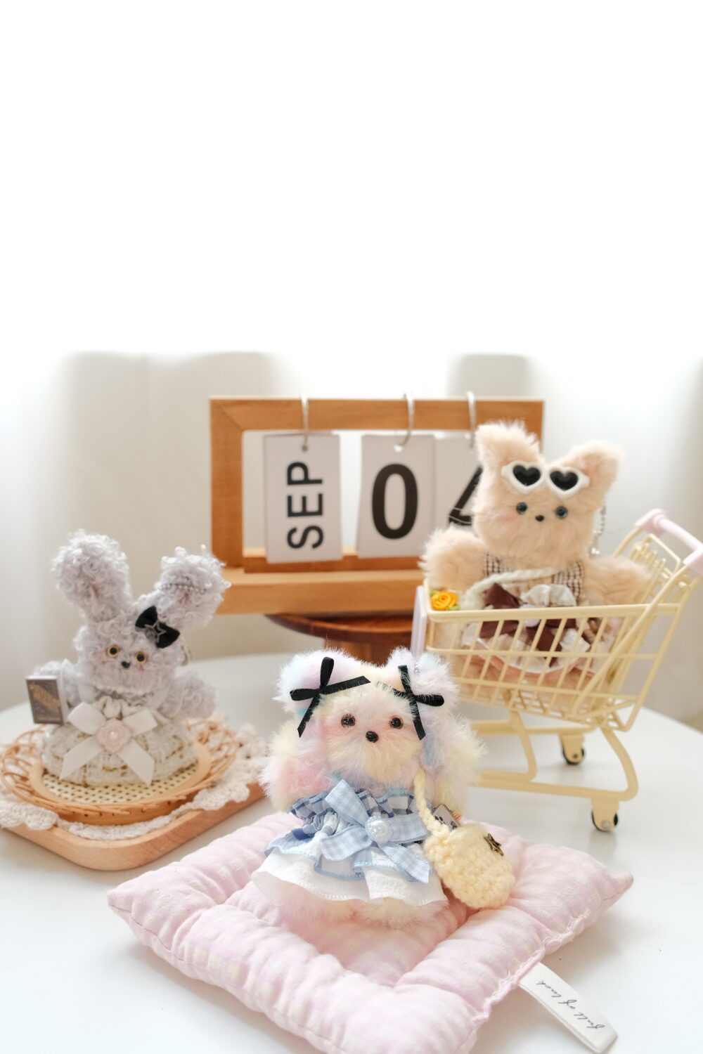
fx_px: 937
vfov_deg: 58.7
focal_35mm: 32
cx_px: 352
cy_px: 527
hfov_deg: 41.1
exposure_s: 1/320
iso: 2000
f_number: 3.6
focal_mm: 21
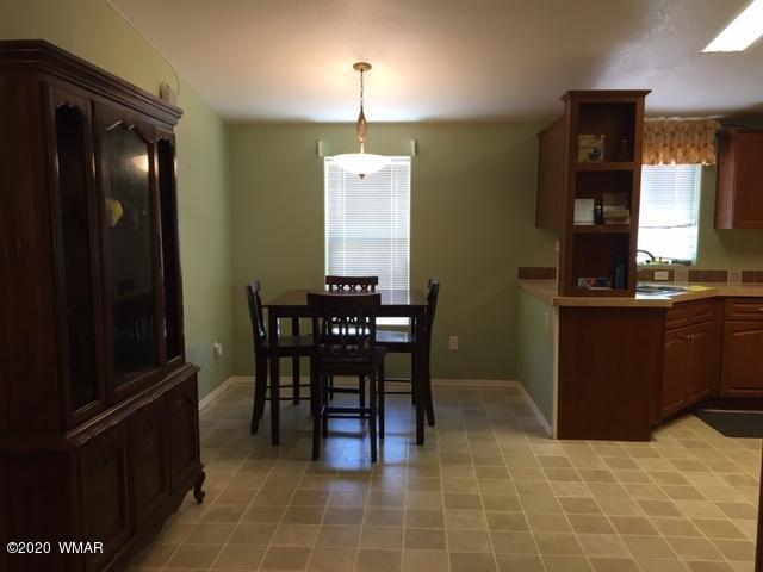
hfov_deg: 61.7
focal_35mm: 29
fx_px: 639
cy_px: 286
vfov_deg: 48.2
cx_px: 382
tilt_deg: -4.7
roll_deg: -0.2
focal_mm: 4.15
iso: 50
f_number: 2.2
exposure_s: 1/30
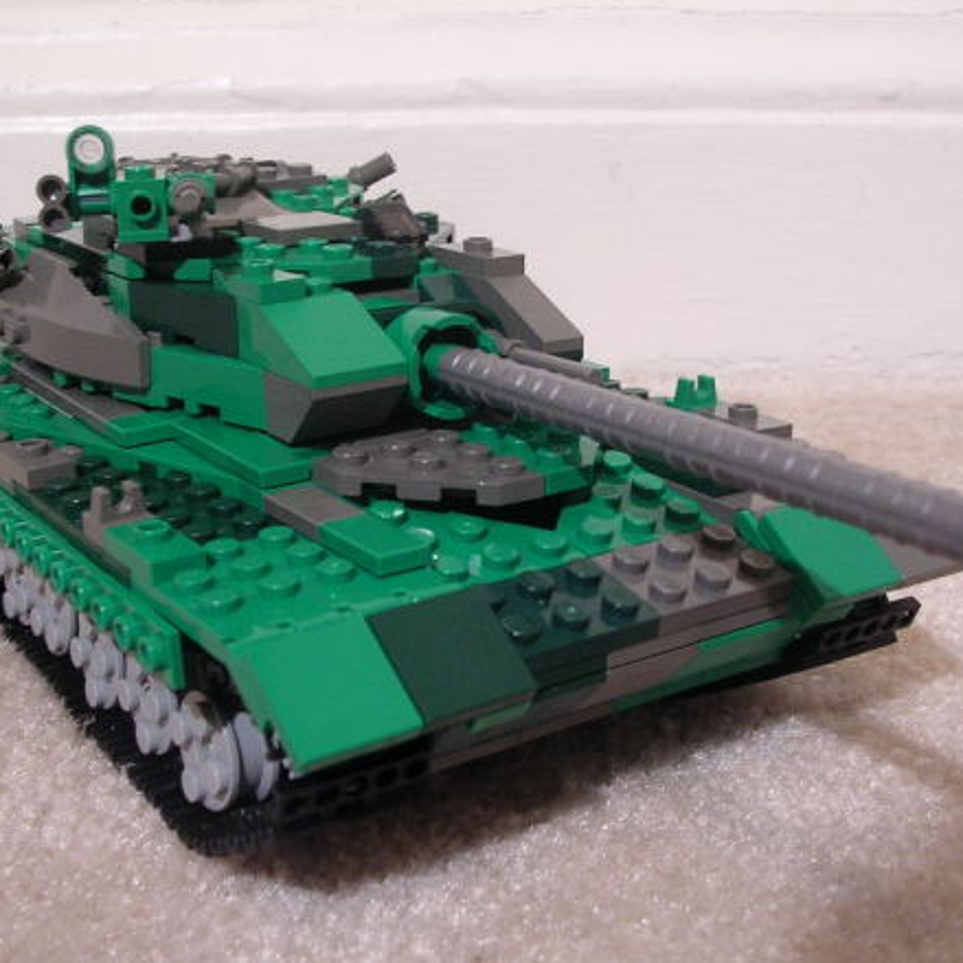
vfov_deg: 34.7
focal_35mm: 49
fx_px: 1542
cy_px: 478
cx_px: 469
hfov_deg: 34.7
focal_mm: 5.8
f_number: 2.8
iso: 236
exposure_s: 1/3.5
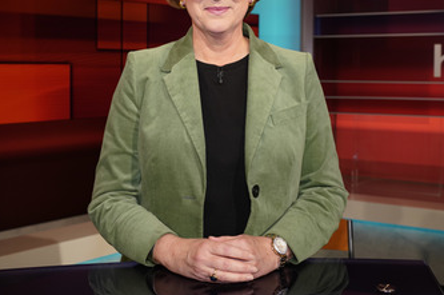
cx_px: 213
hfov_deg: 46.4
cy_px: 103
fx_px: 517
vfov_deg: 31.6
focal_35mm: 42
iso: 1600
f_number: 4.5
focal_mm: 31
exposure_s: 1/160
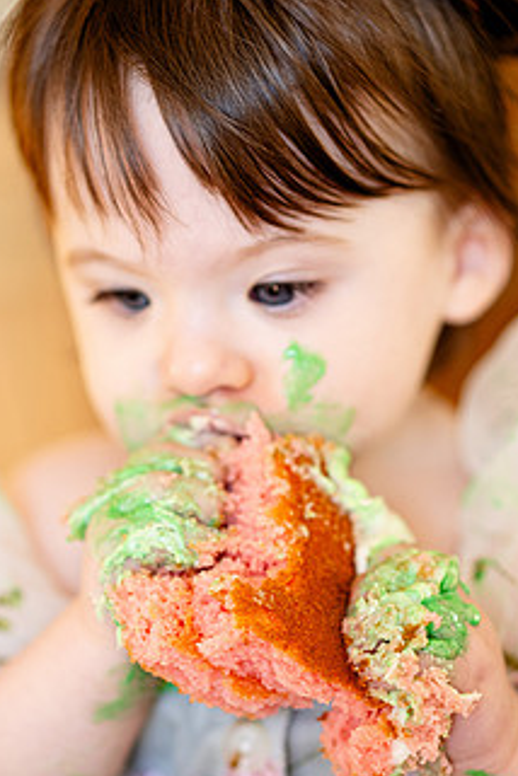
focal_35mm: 119
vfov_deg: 17.2
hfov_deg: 11.5
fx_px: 2568
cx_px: 235
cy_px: 459
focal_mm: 85
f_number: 2.2
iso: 250
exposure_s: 1/250
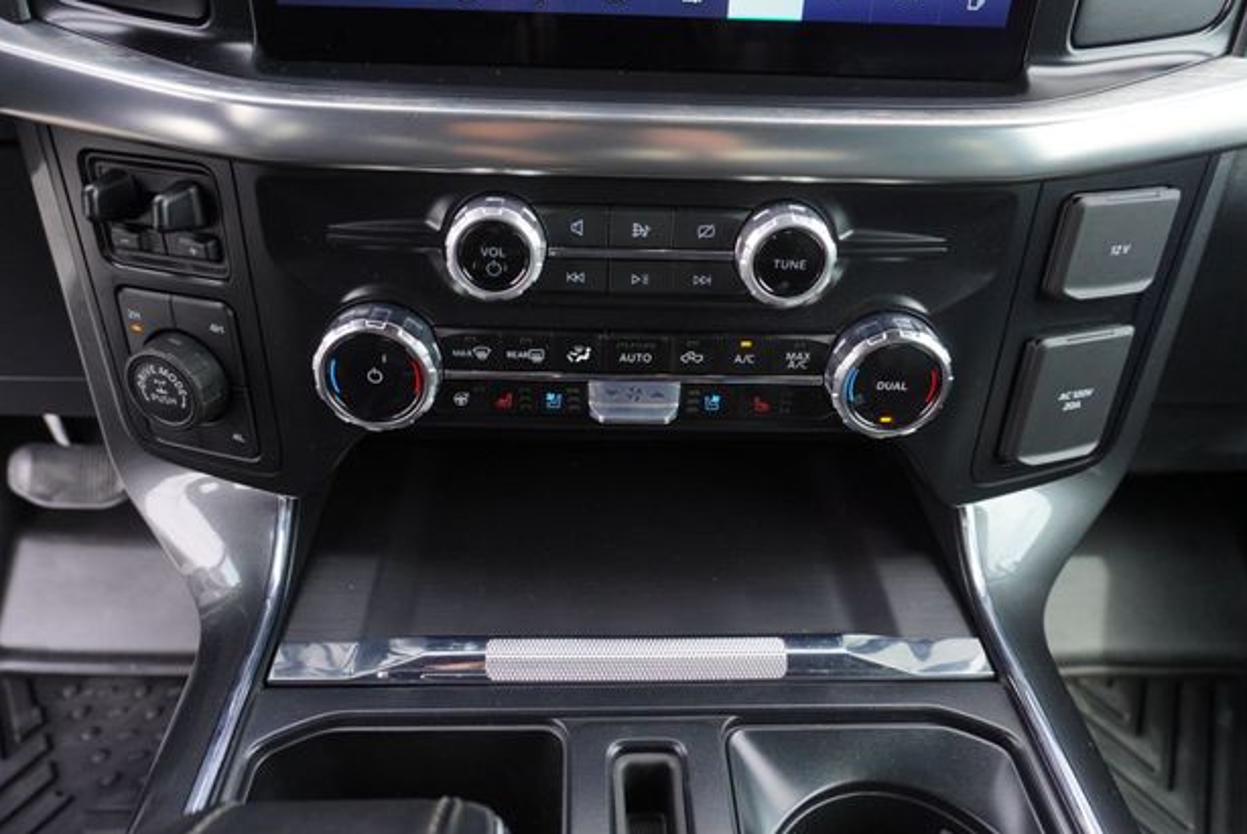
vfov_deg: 51.4
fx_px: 867
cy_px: 414
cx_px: 615
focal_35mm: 25
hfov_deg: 71.4
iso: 1000
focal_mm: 16
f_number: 4
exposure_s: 1/800
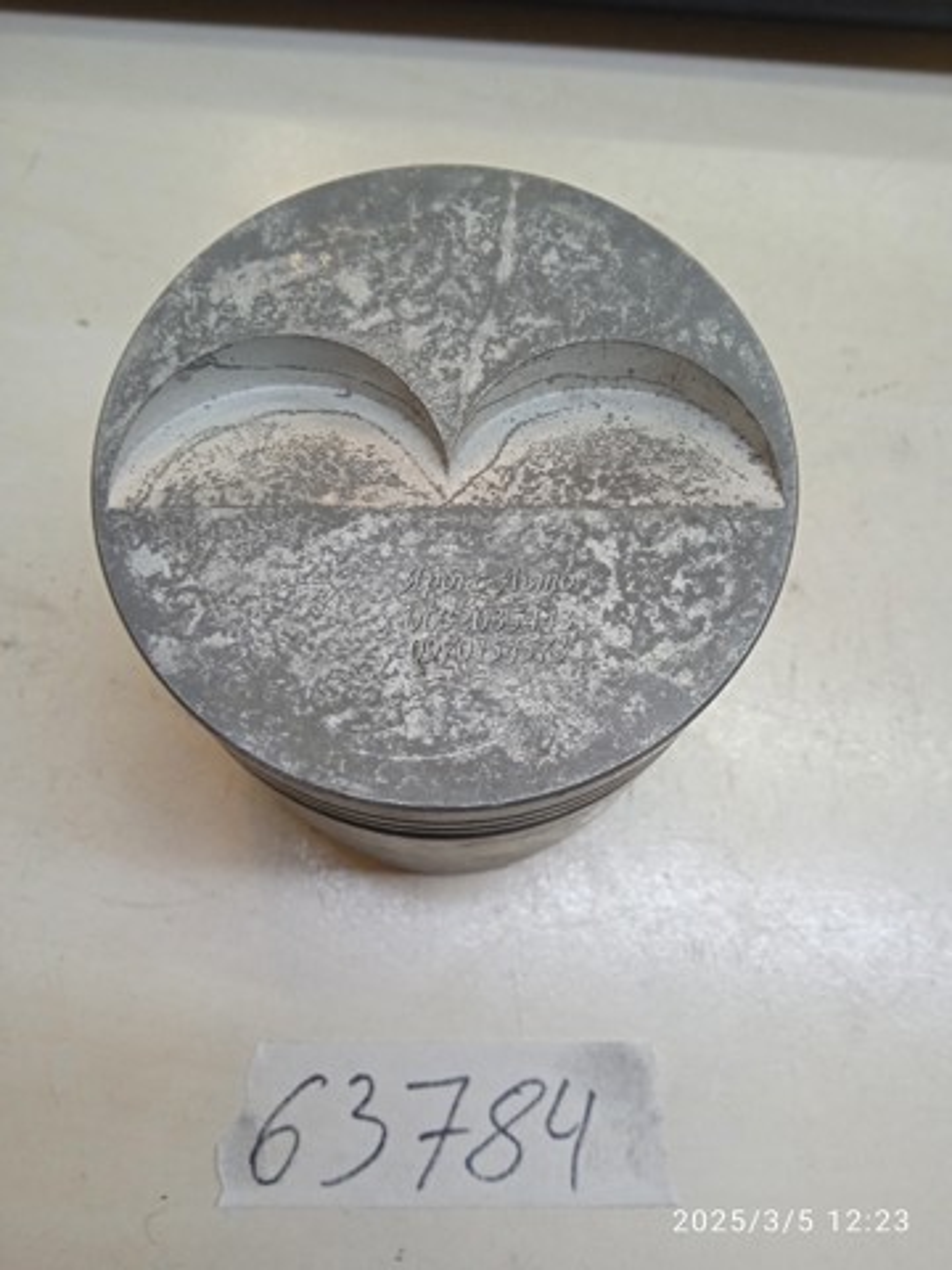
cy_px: 635
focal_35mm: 28
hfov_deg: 49.7
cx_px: 476
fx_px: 1027
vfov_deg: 63.4
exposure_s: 1/33.3
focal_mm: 3.43
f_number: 2.2
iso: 326
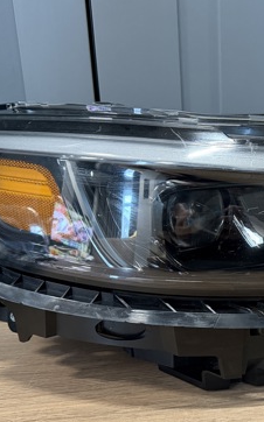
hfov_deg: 27.5
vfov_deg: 44.1
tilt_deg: -21.5
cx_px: 238
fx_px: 518
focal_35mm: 45
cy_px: 258
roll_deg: +0.7
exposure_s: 1/50
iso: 800
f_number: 1.78
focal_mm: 6.76
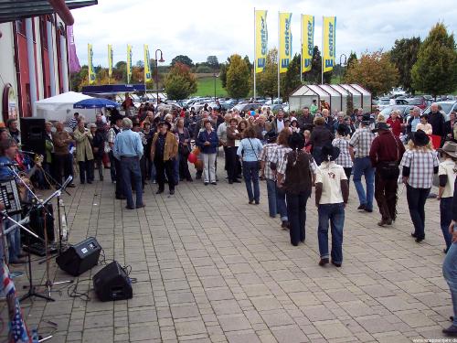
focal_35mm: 39
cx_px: 228
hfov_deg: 47.9
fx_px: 515
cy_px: 172
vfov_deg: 36.8
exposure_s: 1/250
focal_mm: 8
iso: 100
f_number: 3.4
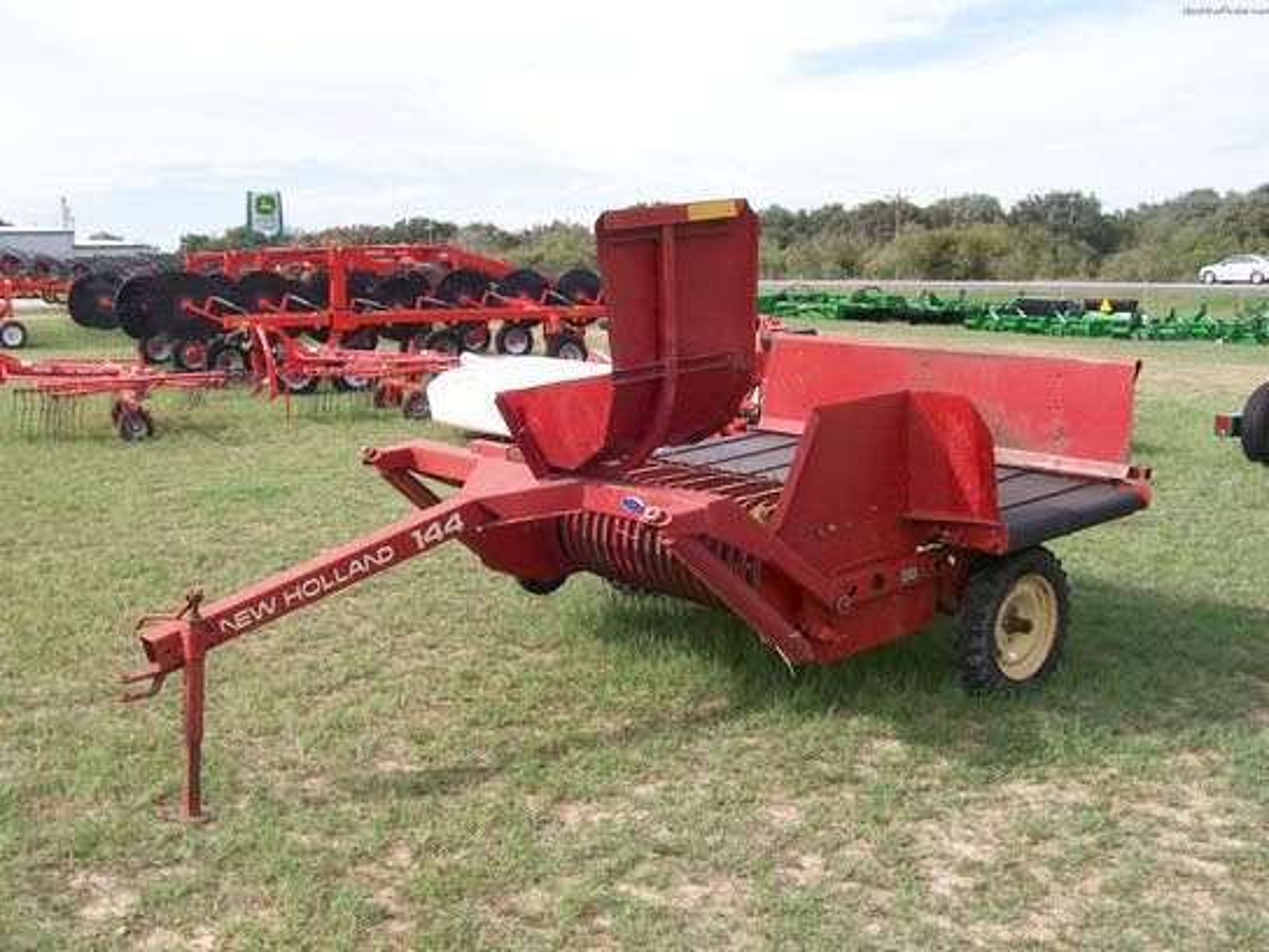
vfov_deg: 39.7
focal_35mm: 36
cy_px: 476
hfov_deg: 51.4
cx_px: 634
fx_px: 1320
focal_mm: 6
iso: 80
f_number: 4.8
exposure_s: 1/301
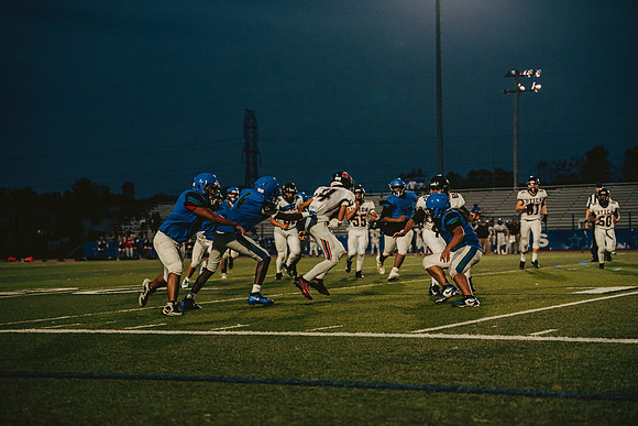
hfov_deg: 28.8
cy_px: 213
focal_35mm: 70
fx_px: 1241
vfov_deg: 19.5
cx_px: 319
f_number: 2.8
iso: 1600
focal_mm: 70
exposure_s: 1/1250
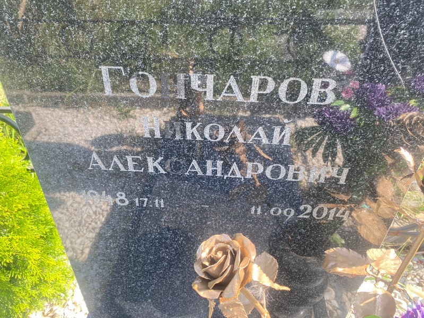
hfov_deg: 67.3
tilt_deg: -37.3
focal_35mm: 26
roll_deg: +0.0
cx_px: 212
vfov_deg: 53.1
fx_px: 318
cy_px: 159
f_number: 1.8
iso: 32
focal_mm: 4.25
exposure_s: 1/206
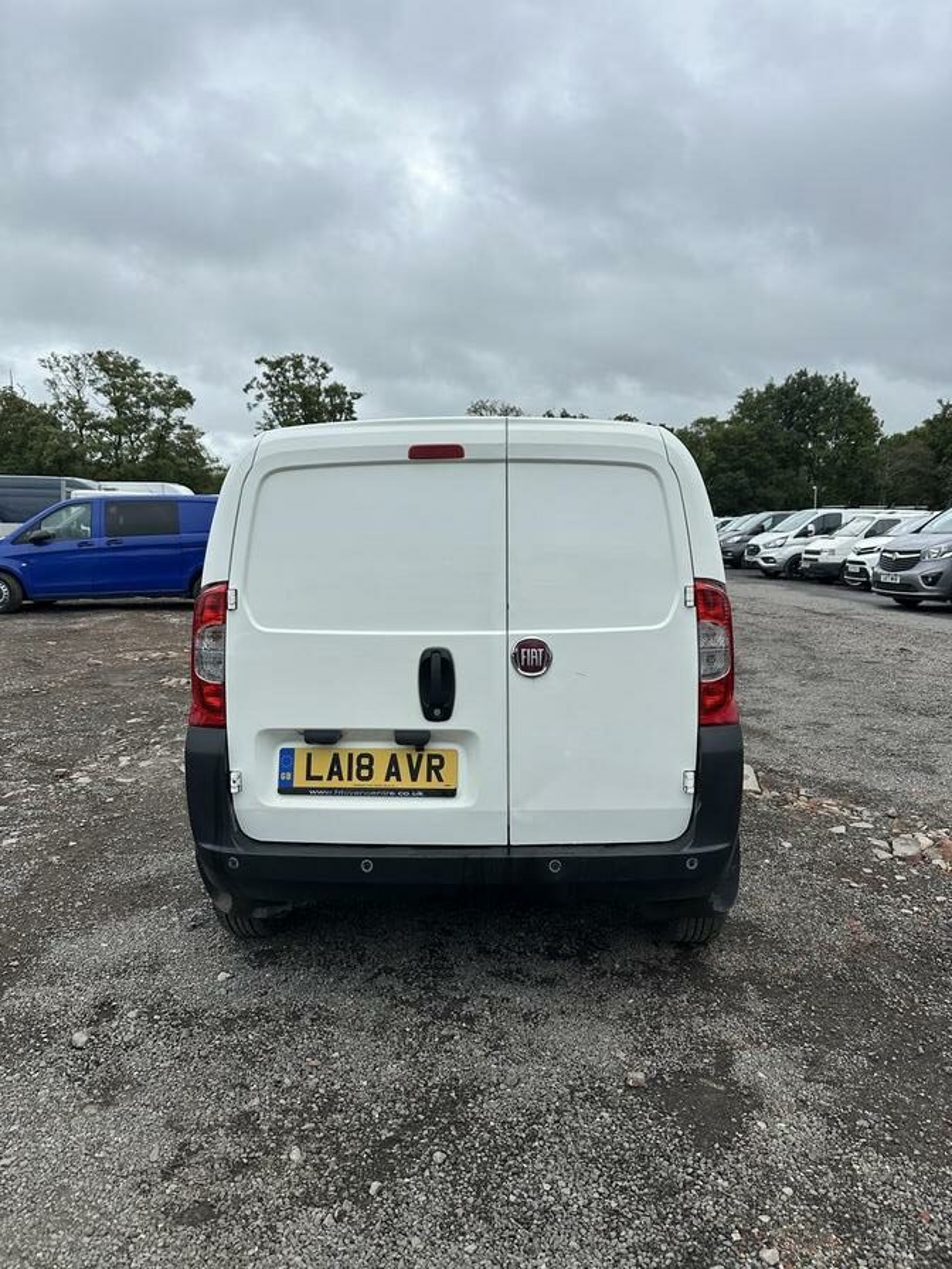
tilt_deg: -5.6
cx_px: 476
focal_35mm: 24
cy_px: 634
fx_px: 880
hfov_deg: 56.8
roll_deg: -1.7
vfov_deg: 71.6
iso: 80
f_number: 1.78
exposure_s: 1/2732
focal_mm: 6.86
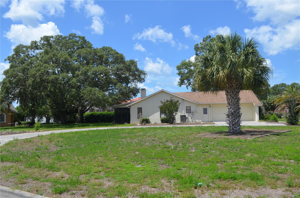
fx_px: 274
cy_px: 99
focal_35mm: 33
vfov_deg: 39.8
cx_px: 150
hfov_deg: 57.3
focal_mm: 22
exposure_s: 1/250
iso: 100
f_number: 8
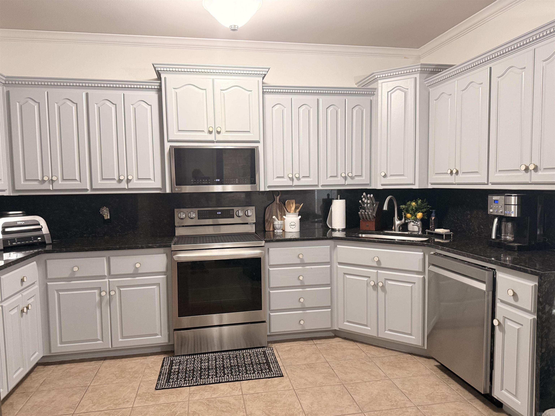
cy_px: 208
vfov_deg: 56.8
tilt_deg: -3.8
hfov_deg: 71.6
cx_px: 278
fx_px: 385
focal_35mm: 24
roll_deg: +0.8
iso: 320
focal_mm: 6.76
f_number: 1.78
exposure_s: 1/60
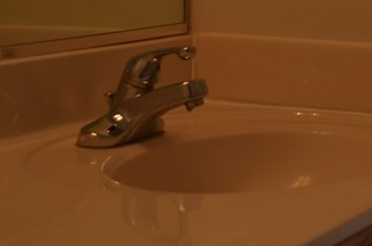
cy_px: -126
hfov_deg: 16.0
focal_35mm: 120
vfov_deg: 10.9
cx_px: 512
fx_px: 1236
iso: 250
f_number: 5.6
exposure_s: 1/125
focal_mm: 24
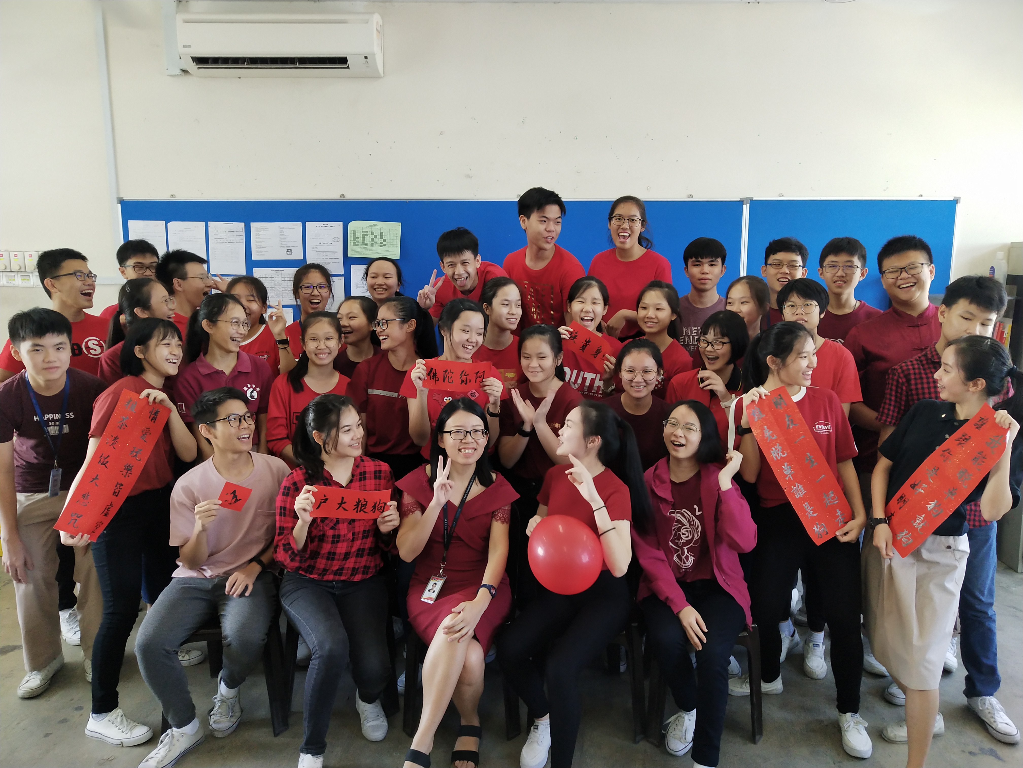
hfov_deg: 60.0
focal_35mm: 30
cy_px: 384
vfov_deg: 46.8
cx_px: 512
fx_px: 887
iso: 201
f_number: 1.8
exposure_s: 1/100
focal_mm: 3.95
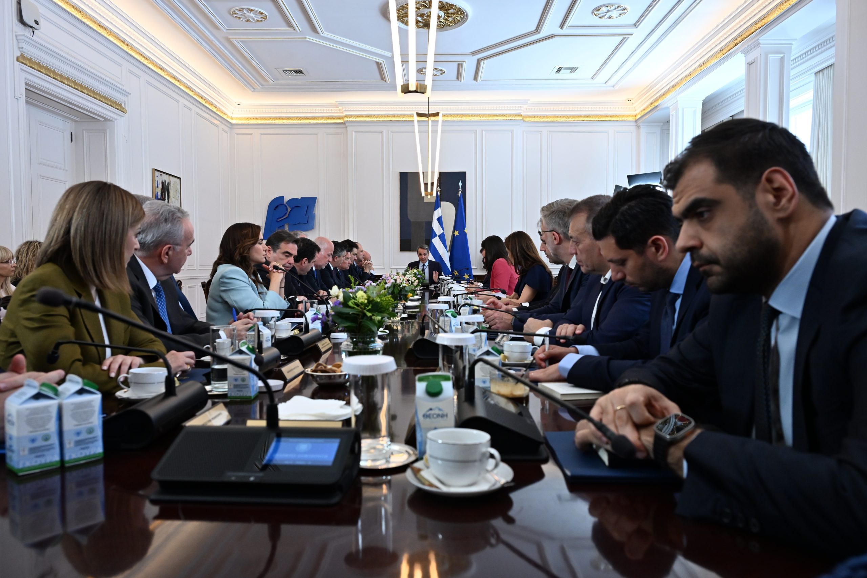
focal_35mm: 24
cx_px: 434
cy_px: 289
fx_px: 578
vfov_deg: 53.1
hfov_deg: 73.7
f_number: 5.6
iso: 1250
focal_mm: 24
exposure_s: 1/200
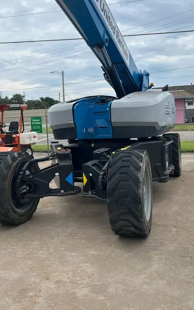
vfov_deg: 56.7
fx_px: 288
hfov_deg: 37.3
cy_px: 147
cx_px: 99
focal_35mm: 34
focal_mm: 5.7
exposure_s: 1/3831
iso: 50
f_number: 1.5
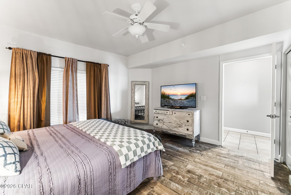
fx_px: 113
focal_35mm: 14
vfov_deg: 81.3
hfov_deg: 104.2
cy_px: 98
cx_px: 146
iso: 12800
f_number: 9
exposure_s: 1/2.5
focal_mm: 14
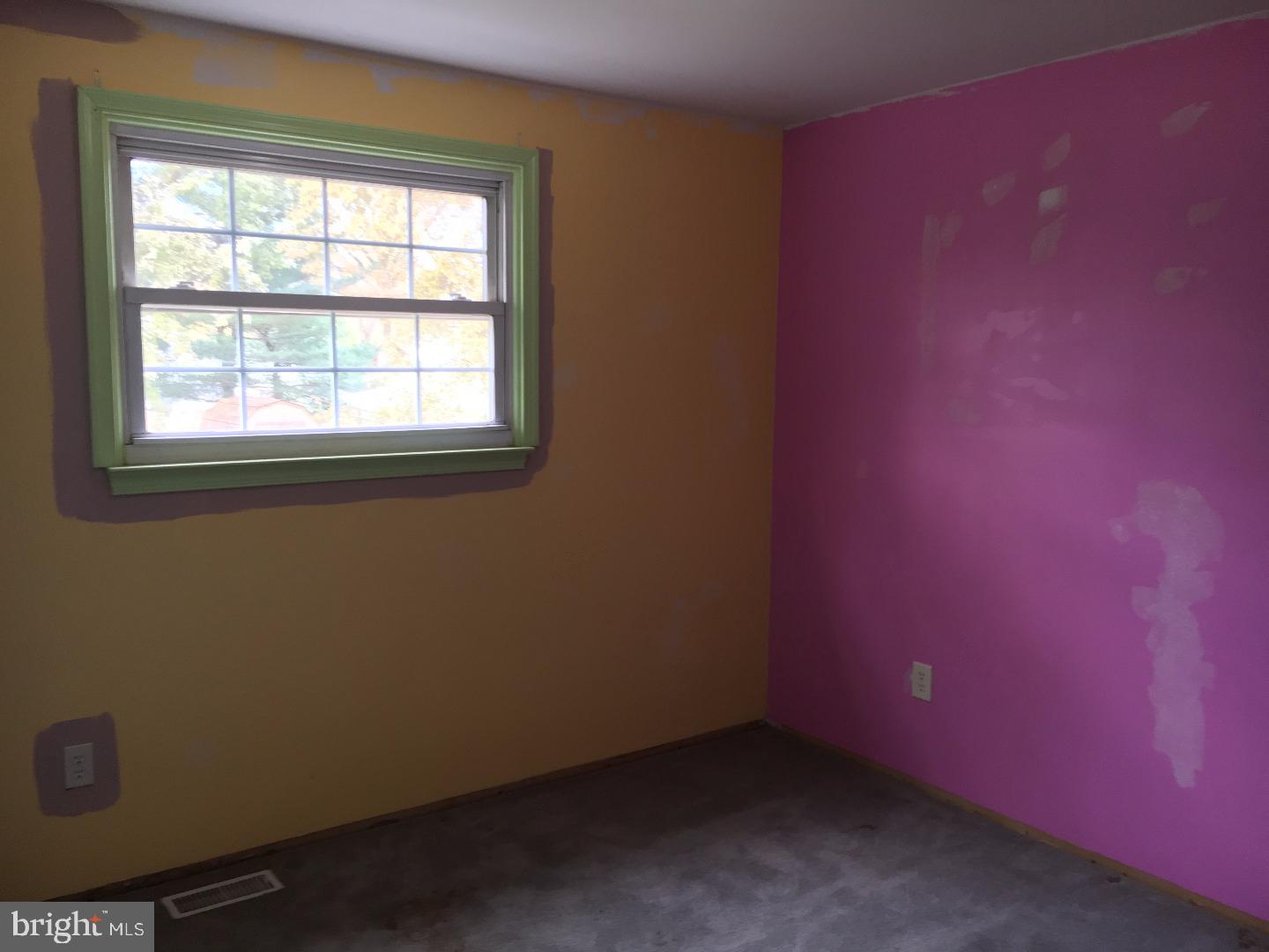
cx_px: 634
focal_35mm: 29
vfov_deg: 48.2
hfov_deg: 61.7
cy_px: 476
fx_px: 1063
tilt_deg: -6.8
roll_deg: -0.3
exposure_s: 1/30
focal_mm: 4.15
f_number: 2.2
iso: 100
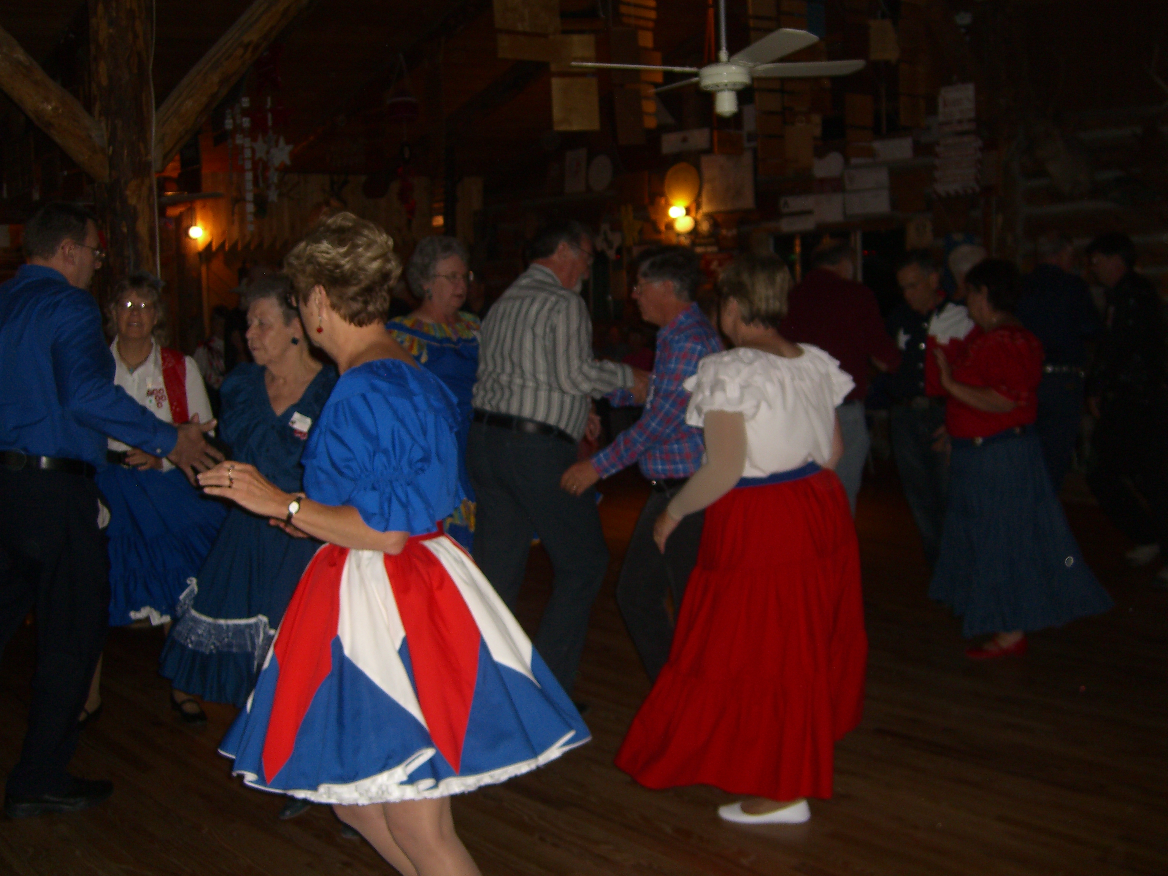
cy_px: 438
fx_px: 1282
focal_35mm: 38
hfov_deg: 49.0
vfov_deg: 37.7
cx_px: 584
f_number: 2.8
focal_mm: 7.9
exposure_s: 1/60
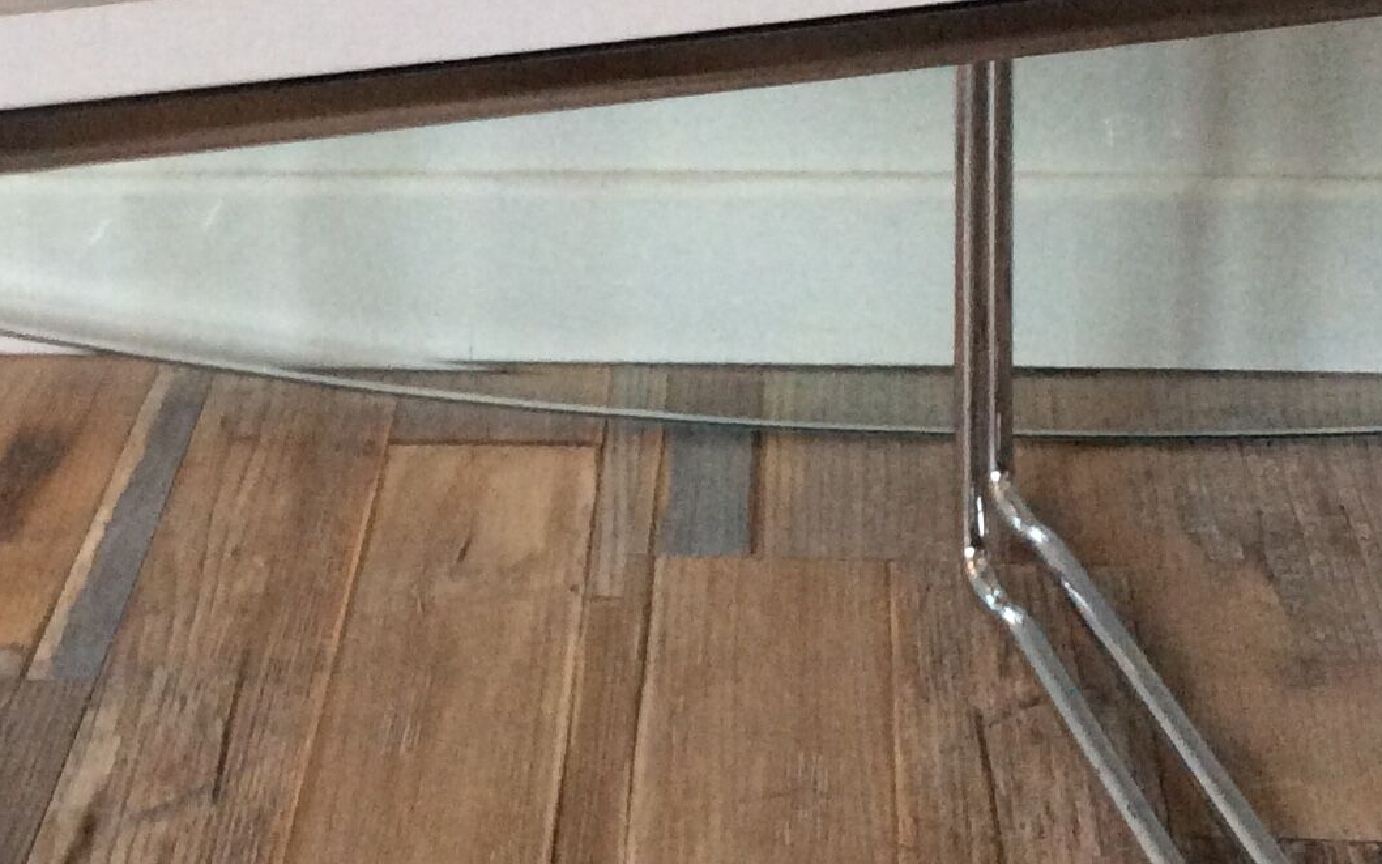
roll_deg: +4.2
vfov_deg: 15.6
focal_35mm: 83
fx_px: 3126
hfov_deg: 24.8
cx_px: 499
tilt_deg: -22.8
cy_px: 153
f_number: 2.4
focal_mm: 3.3
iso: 200
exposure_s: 1/25
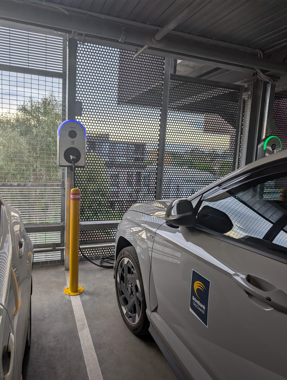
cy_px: 190
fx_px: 265
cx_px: 144
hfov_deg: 56.9
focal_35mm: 24
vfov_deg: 71.5
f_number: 1.68
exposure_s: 1/247
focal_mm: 6.9
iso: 20
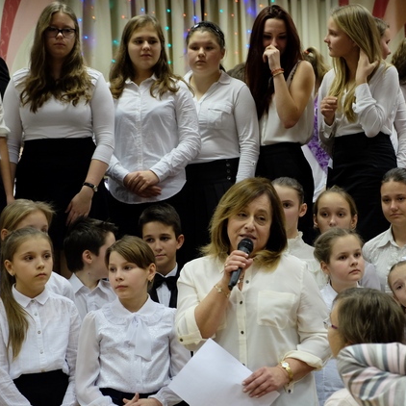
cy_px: 203
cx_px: 278
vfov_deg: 16.3
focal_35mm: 107
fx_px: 1420
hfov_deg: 16.2
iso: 2000
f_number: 4
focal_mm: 55
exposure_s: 1/60
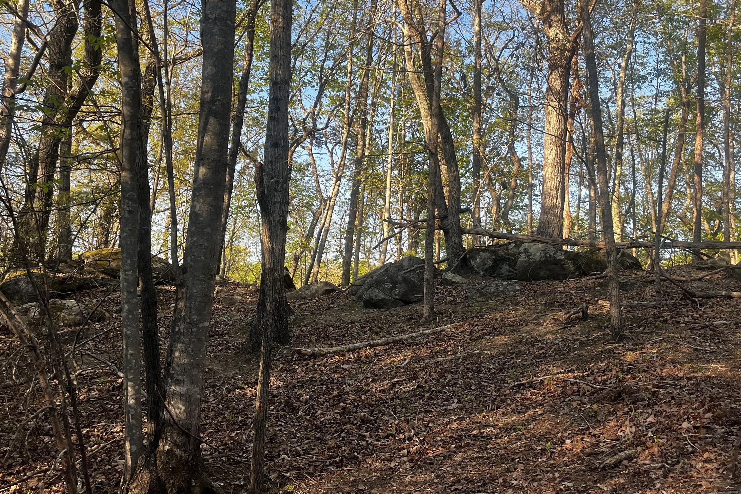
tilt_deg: +5.7
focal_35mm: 36
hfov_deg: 53.0
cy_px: 222
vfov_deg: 36.8
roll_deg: -3.4
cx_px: 416
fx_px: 741
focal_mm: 5.1
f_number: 1.6
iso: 50
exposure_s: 1/615
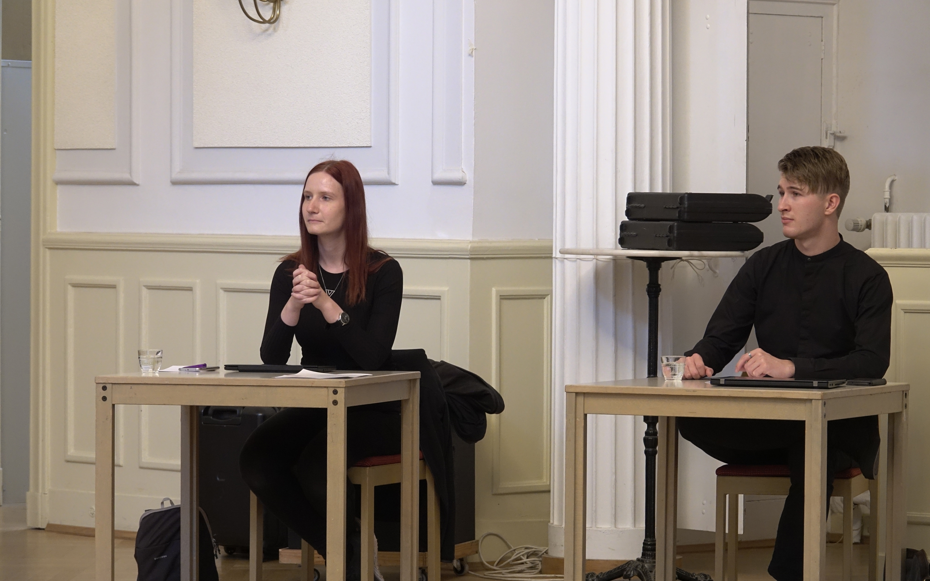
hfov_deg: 12.8
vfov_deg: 8.0
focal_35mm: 163
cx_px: 465
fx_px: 4131
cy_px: 306
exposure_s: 1/40
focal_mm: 58.29
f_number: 4
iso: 800
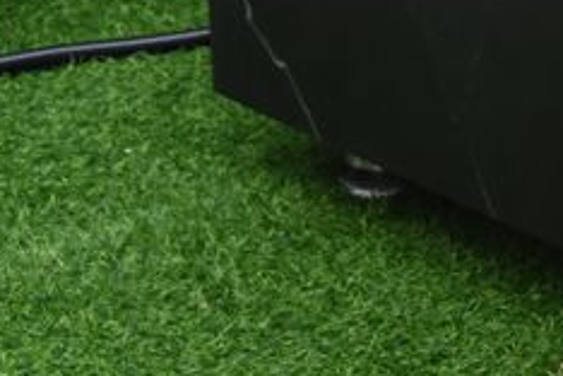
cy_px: -345
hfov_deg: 8.2
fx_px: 3731
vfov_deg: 5.6
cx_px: 1119
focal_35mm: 239
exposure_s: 1/180
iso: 800
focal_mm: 31
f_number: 6.7
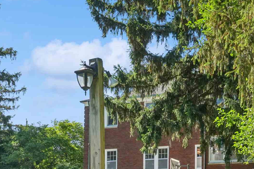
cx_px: 175
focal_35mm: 93
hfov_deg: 21.8
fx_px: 656
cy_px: 220
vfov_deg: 14.1
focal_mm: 32
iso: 800
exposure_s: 1/200
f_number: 18
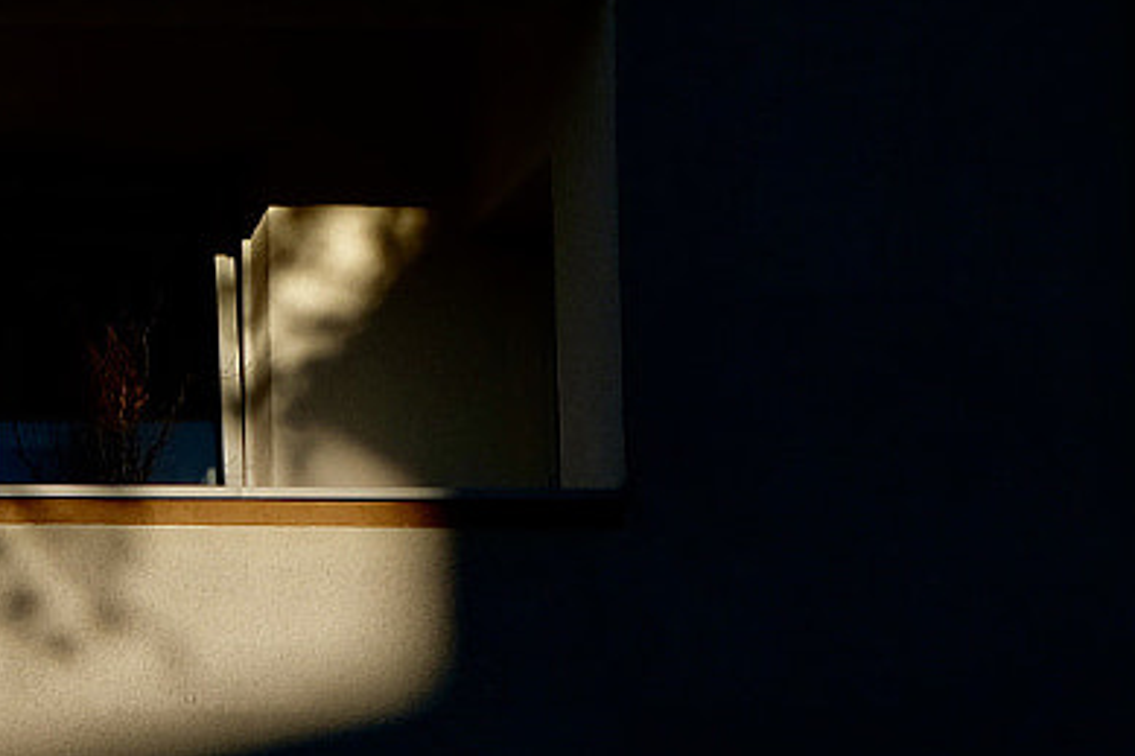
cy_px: 1276
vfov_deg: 9.2
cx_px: -1109
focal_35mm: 144
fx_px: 4538
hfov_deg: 12.6
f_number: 2
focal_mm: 23
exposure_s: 1/8000
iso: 200
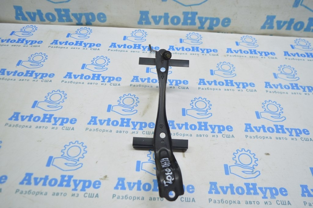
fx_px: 261
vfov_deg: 43.5
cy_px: 104
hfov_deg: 62.0
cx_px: 156
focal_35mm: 30
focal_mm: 20
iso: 400
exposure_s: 1/50
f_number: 3.5
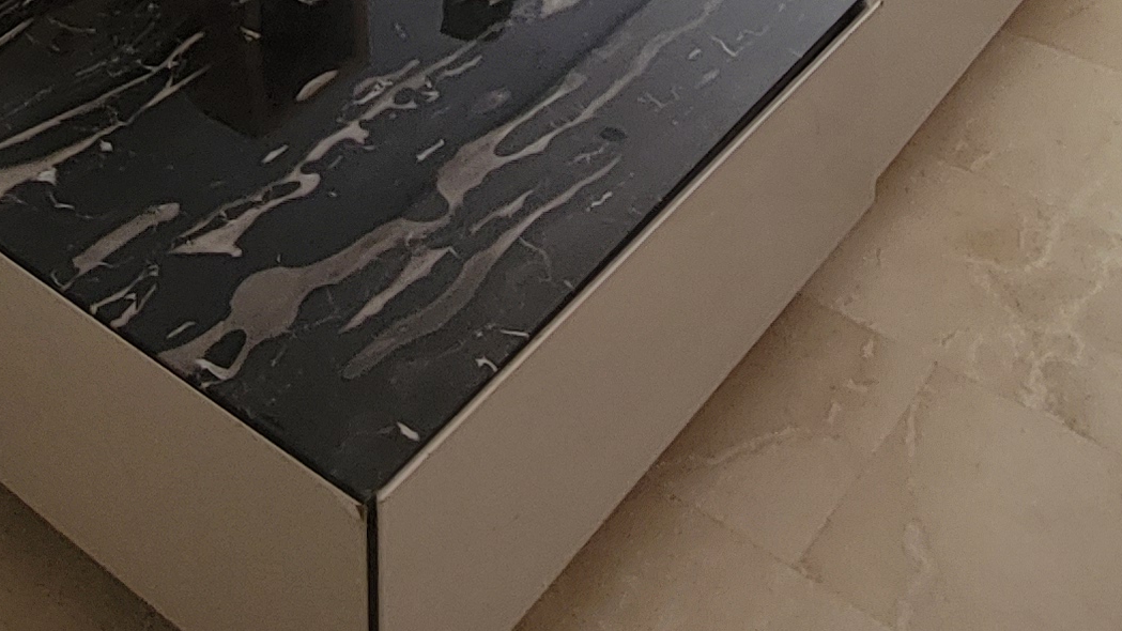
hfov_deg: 38.0
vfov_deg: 16.0
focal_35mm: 54
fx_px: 1607
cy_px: -706
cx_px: 367
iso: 100
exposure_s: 1/120
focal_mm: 2.2
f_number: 2.2
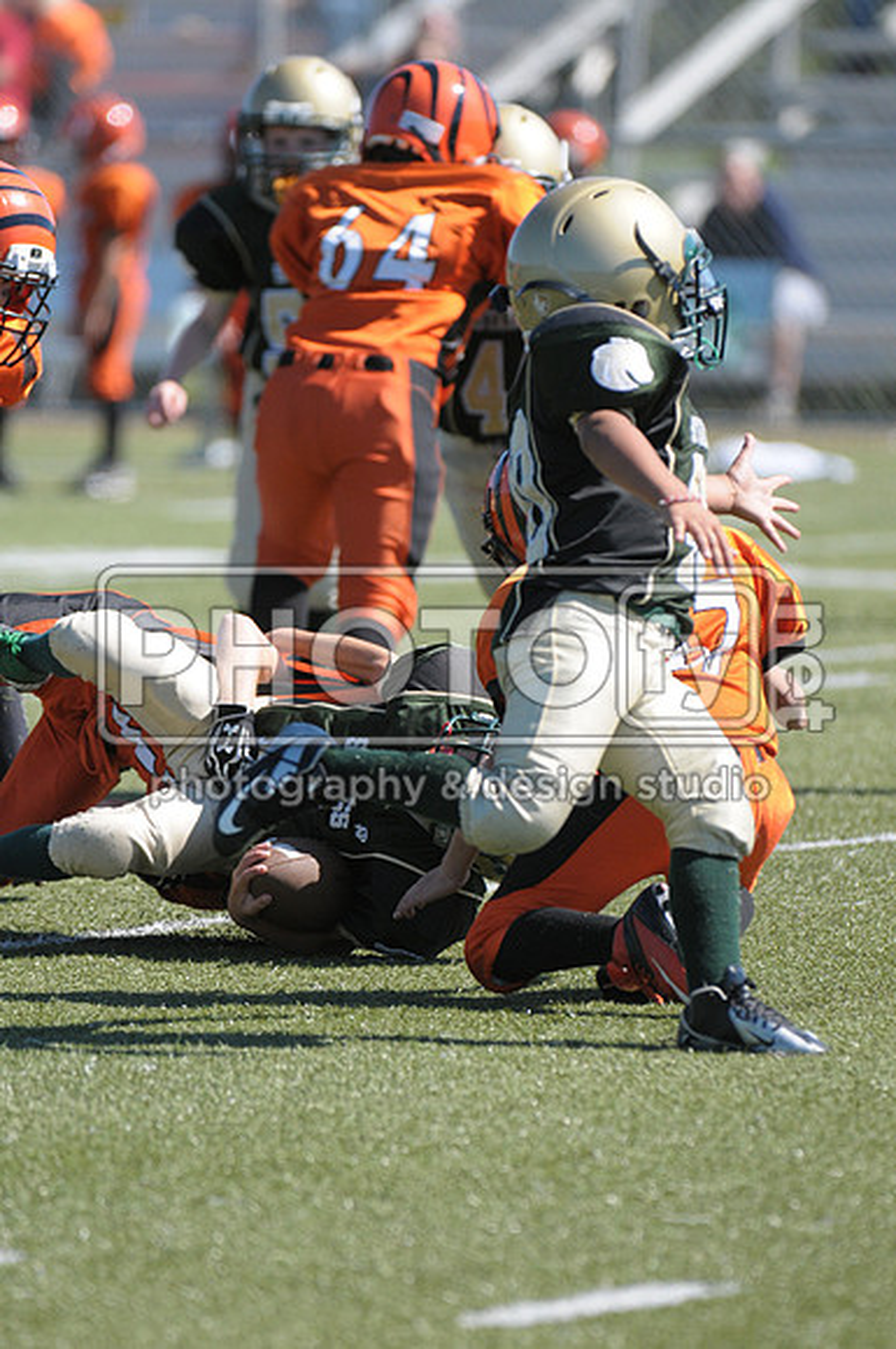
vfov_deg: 4.7
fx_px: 16287
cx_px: 448
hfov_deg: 3.2
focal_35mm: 435
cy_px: 674
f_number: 4
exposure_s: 1/2500
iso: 640
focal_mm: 290
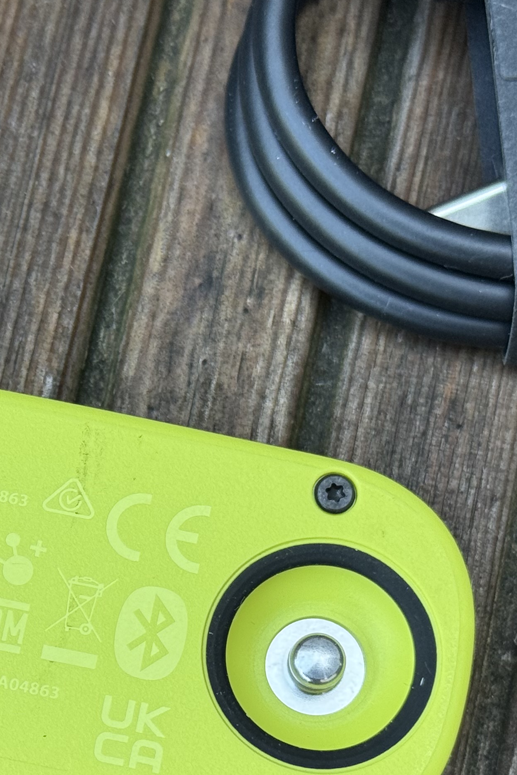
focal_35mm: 108
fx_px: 2326
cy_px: 578
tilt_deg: -77.0
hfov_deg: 12.6
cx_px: 106
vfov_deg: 18.8
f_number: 1.78
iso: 64
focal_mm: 6.76
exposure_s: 1/121
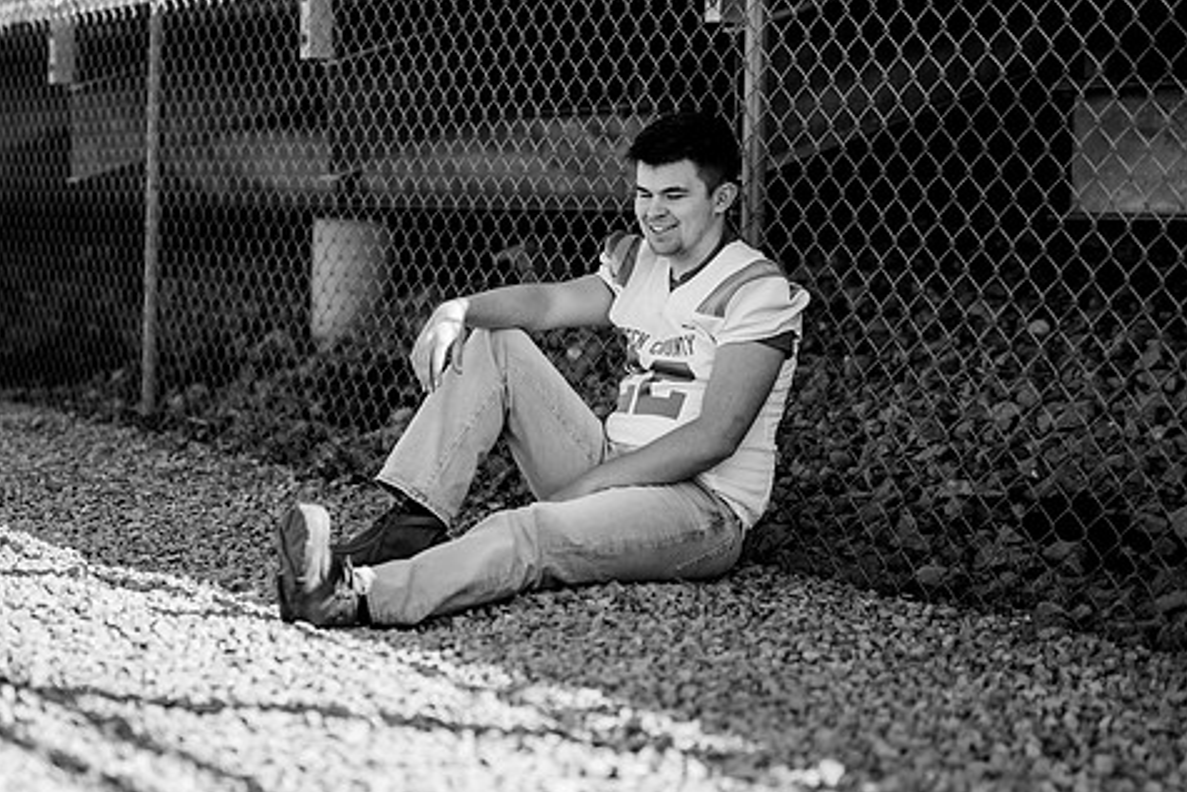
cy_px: 405
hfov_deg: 27.7
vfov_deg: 18.7
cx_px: 499
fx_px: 2408
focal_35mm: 73
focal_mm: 50
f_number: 1.4
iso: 400
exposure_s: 1/6400
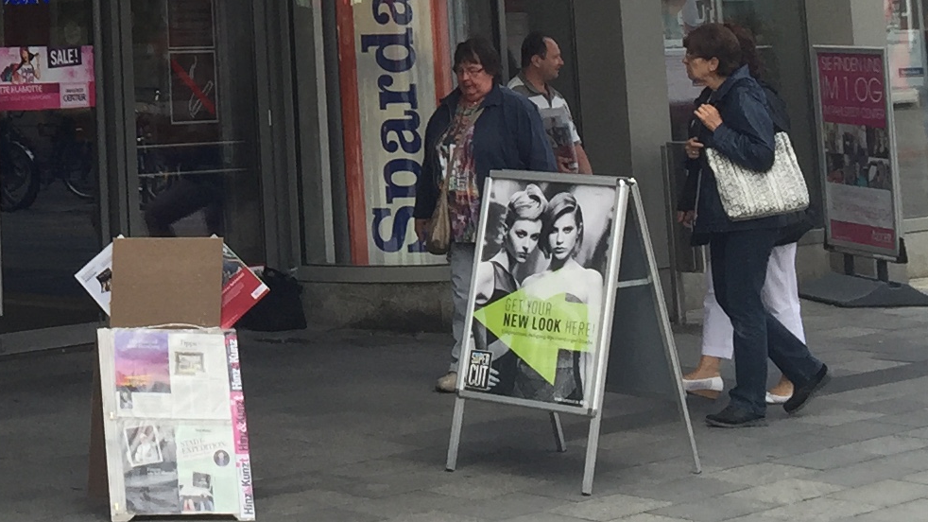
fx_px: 2583
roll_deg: +0.8
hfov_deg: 19.3
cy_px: -357
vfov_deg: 10.9
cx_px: -162
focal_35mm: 105
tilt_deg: +8.8
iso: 32
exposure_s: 1/399
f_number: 2.2
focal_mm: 4.15
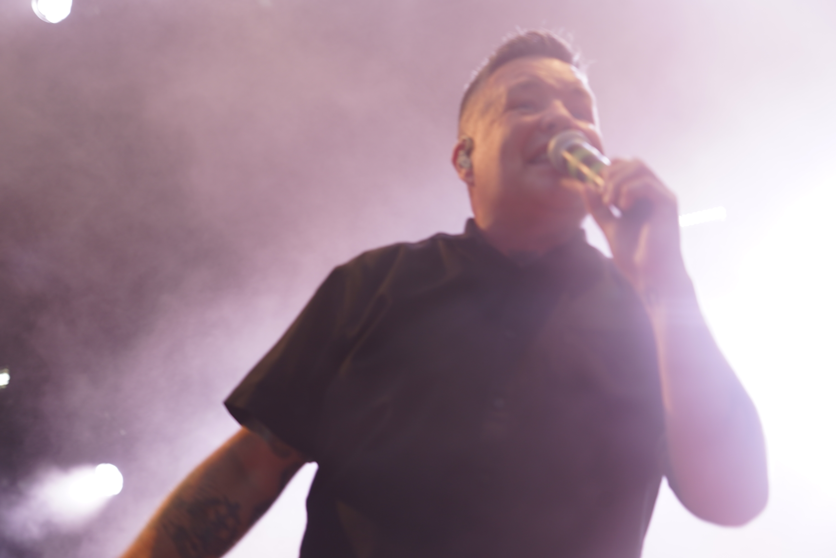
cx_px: 418
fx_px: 1416
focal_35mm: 61
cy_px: 279
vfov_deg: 22.3
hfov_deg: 32.9
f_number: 4
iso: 400
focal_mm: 61
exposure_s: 1/80
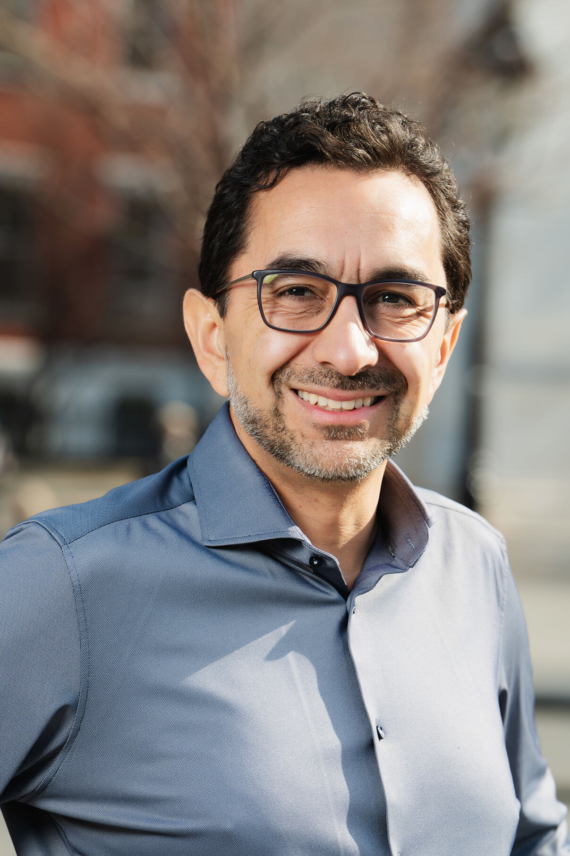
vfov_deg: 11.1
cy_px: 428
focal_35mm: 185
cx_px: 285
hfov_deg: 7.4
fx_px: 4399
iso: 100
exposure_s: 1/200
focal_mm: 185
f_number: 7.1
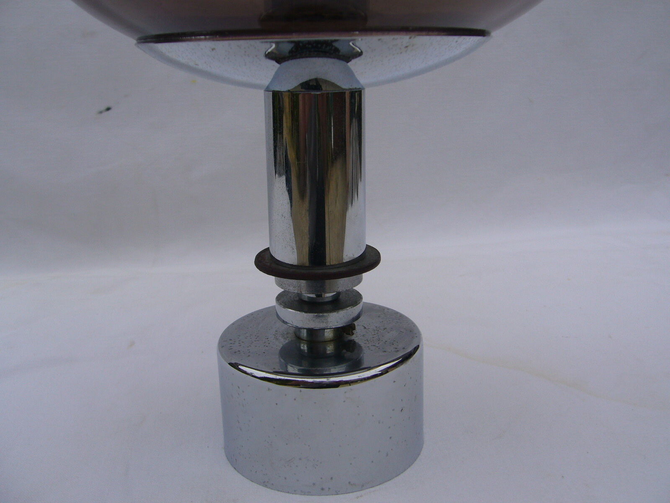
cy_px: 252
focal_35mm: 35
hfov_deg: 52.6
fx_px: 677
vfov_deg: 40.7
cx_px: 335
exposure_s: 1/640
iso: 80
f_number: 5.6
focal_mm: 5.8
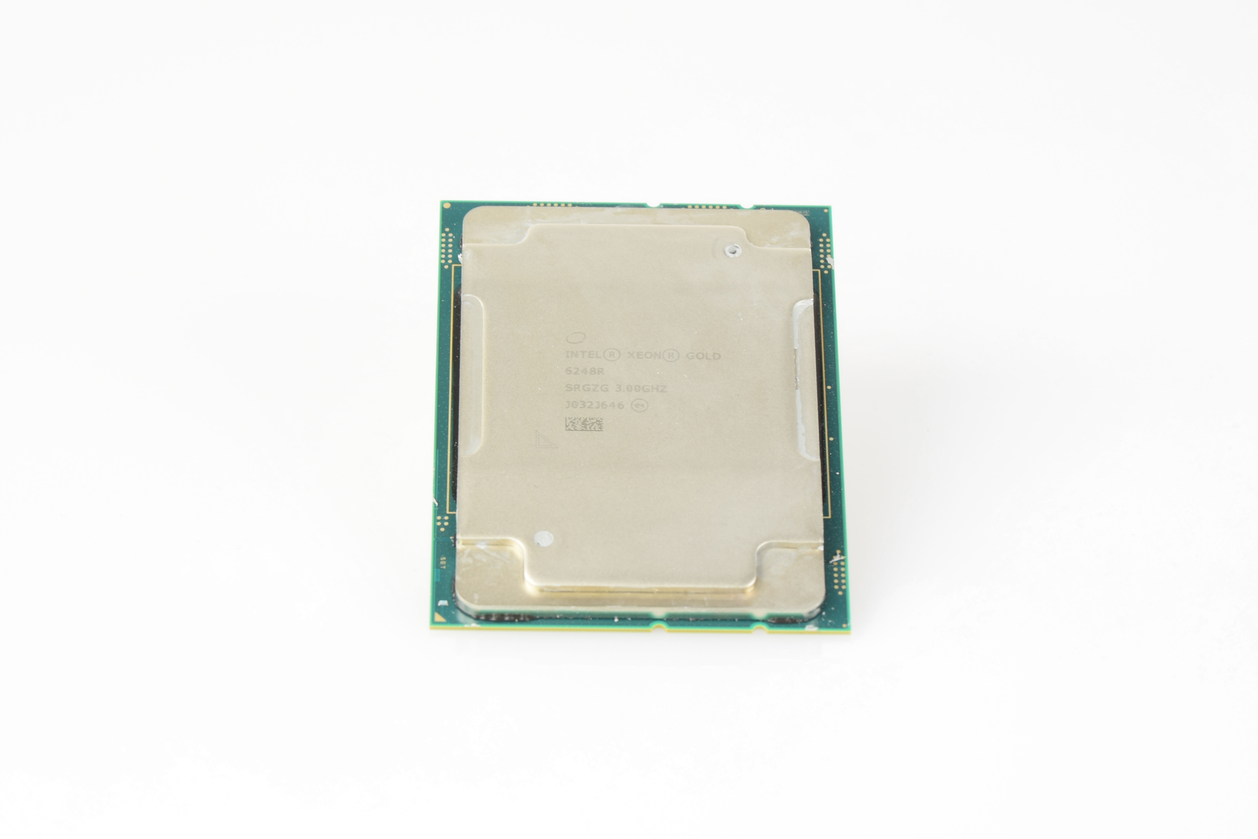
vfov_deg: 16.6
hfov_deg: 24.6
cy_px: 420
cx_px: 629
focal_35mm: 82
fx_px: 2883
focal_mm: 55
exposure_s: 1/60
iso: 100
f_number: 5.6
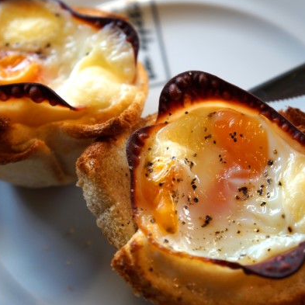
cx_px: 139
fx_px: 738
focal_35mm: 74
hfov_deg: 23.4
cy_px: 151
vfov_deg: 23.4
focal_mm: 38
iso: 200
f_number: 4.5
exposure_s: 1/60
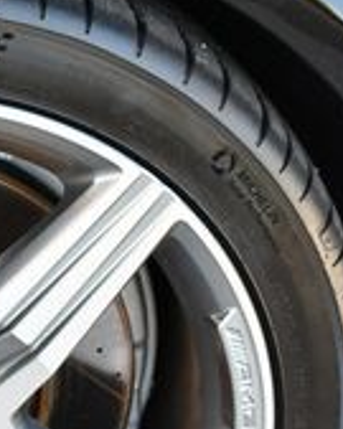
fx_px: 1626
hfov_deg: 11.7
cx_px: -114
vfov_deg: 14.9
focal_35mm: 128
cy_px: 363
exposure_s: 1/250
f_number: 3.5
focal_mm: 18
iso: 500
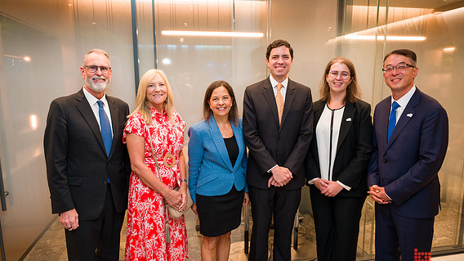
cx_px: 235
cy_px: 133
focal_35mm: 26
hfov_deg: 71.9
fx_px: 320
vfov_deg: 44.3
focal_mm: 24
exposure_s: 1/200
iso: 1000
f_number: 3.5
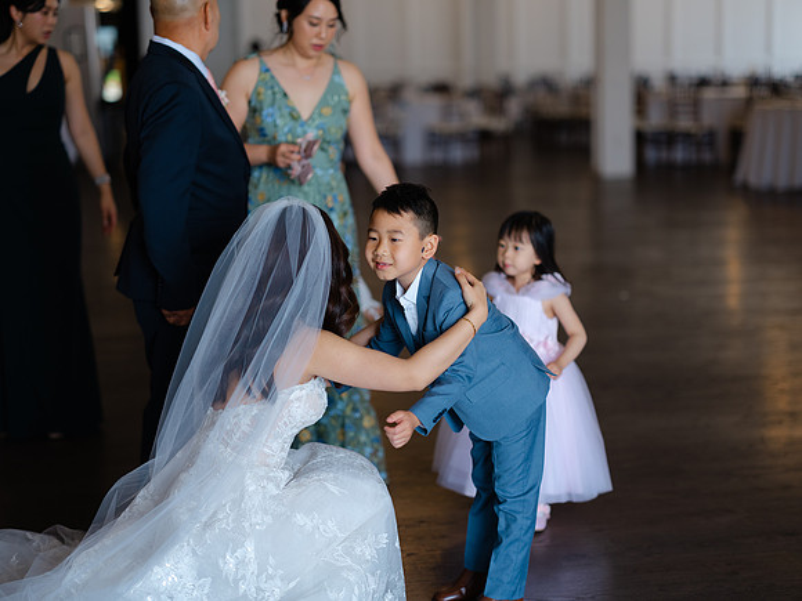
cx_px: 401
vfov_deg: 23.3
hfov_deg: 30.7
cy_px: 300
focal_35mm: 63
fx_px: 1460
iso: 320
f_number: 1.7
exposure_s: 1/200
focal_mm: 80
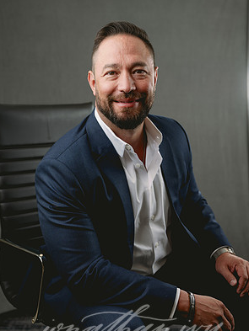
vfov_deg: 34.9
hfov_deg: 26.6
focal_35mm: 55
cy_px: 174
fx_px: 527
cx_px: 124
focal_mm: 50
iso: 50
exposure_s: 1/200
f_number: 3.5
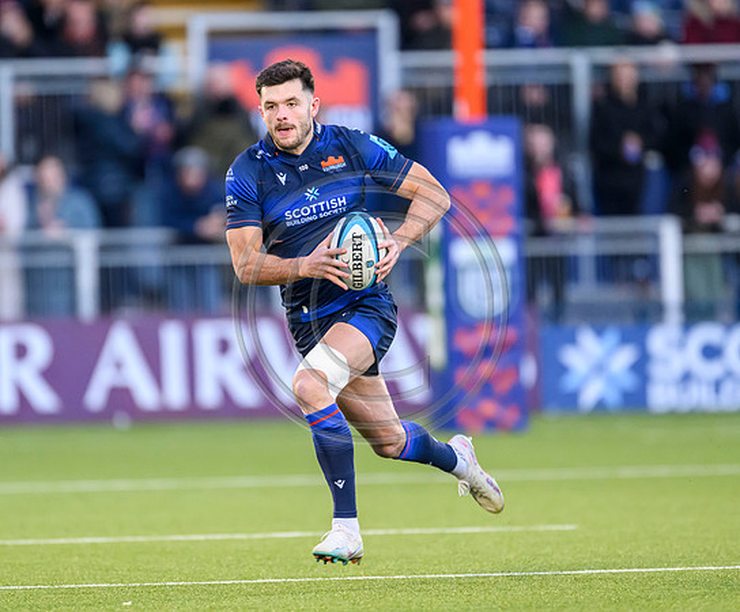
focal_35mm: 817
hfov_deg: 2.3
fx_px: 18139
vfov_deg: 1.9
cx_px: 359
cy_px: 297
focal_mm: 560
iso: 4000
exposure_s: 1/1000
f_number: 4
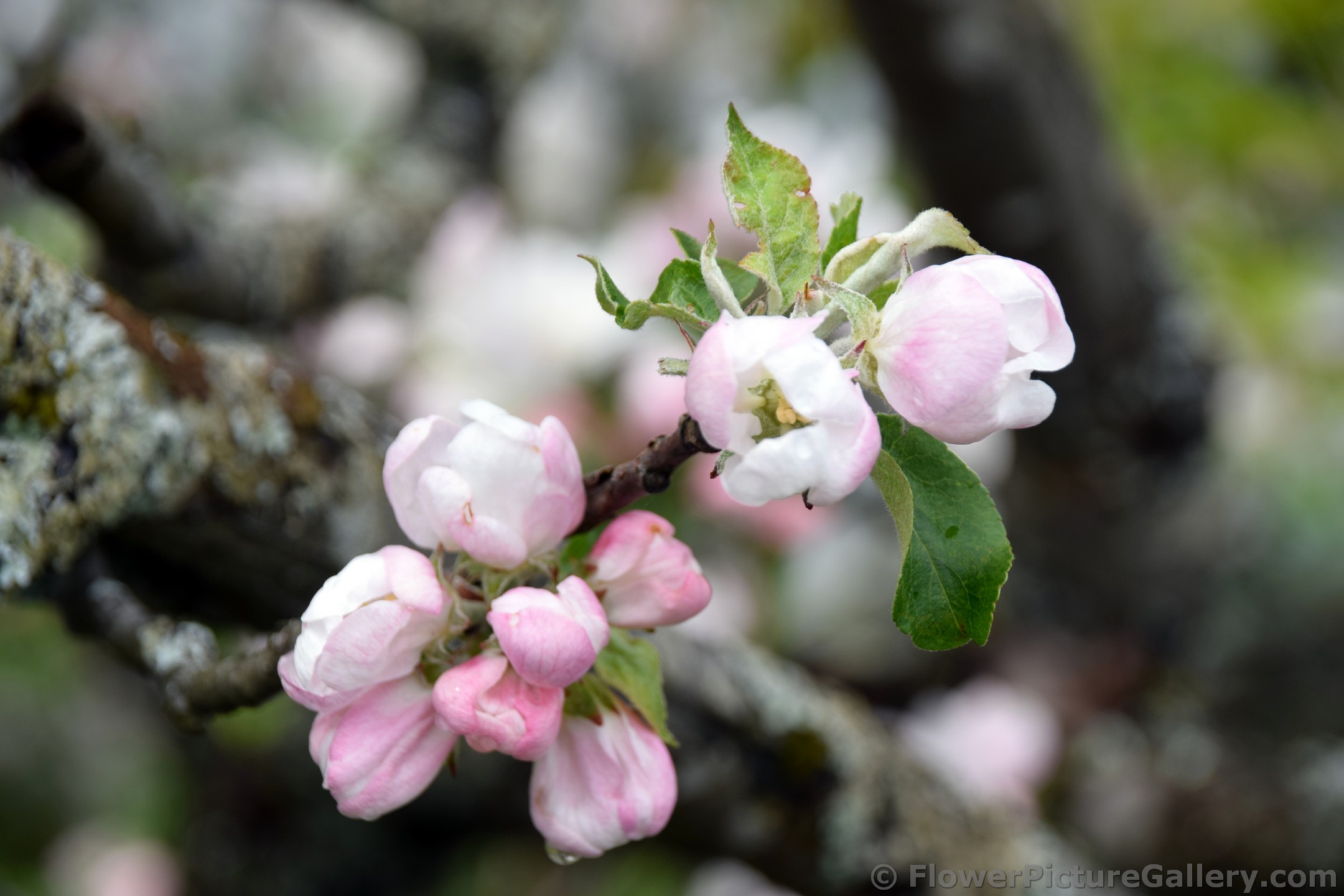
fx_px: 7279
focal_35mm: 195
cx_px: 672
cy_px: 448
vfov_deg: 7.0
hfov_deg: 10.5
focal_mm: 130
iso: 200
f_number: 9
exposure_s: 1/320
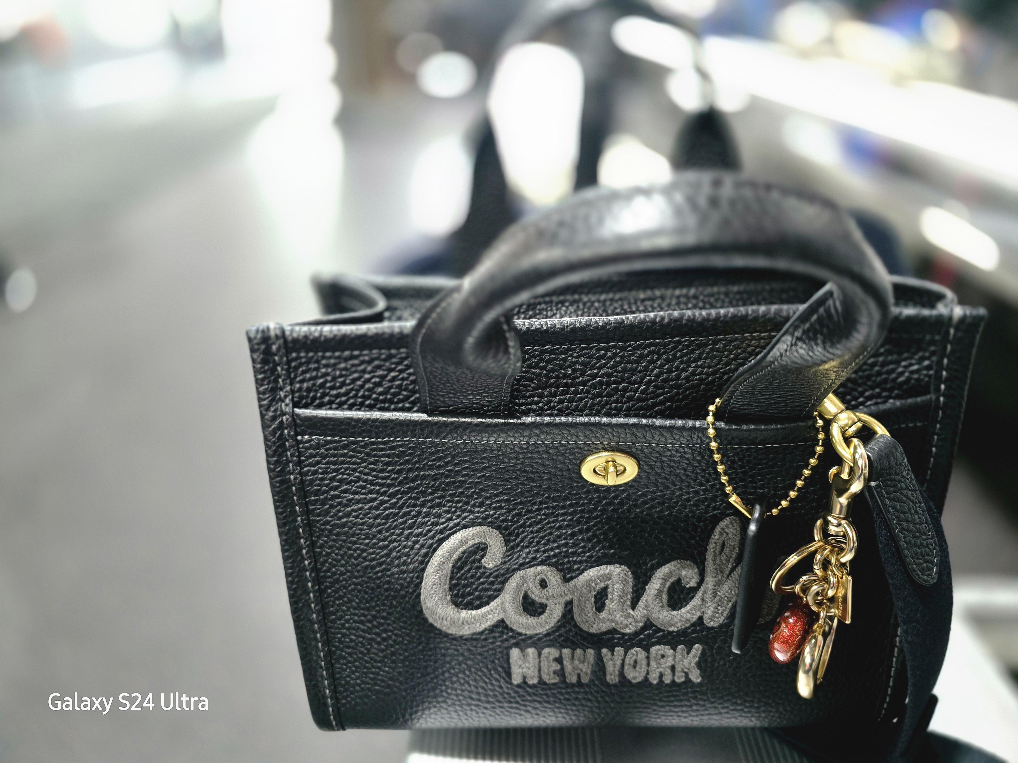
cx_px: 509
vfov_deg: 58.9
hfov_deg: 73.9
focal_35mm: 23
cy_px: 382
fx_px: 676
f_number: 1.7
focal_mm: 6.3
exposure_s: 1/60
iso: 1250
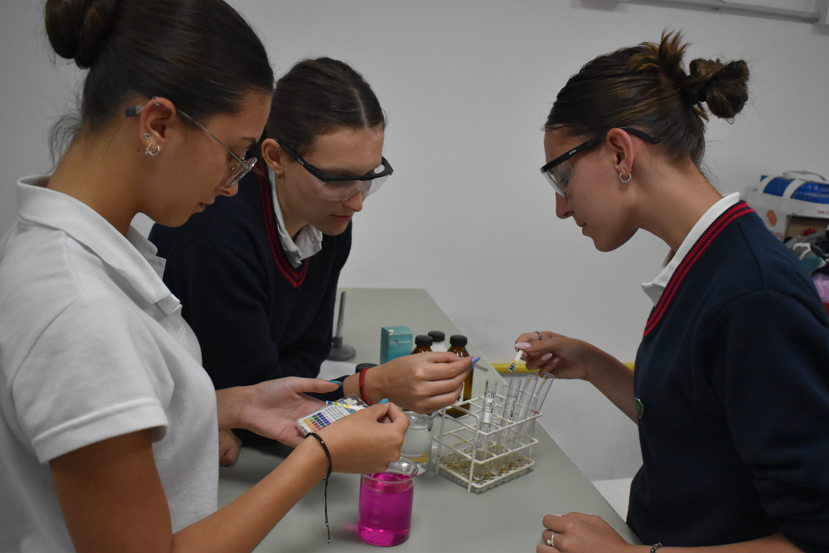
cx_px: 414
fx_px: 864
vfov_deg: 35.5
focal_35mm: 38
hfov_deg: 51.3
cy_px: 276
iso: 3200
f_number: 4
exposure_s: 1/500
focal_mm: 25
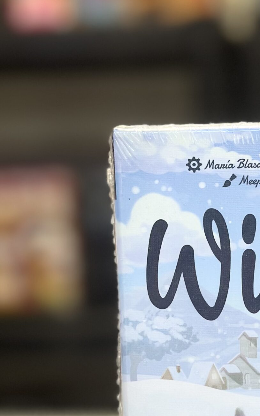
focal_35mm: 100
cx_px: 281
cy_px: 320
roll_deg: +0.7
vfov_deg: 20.6
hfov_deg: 12.9
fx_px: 1134
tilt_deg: -4.6
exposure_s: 1/60
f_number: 1.78
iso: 125
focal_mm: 6.86
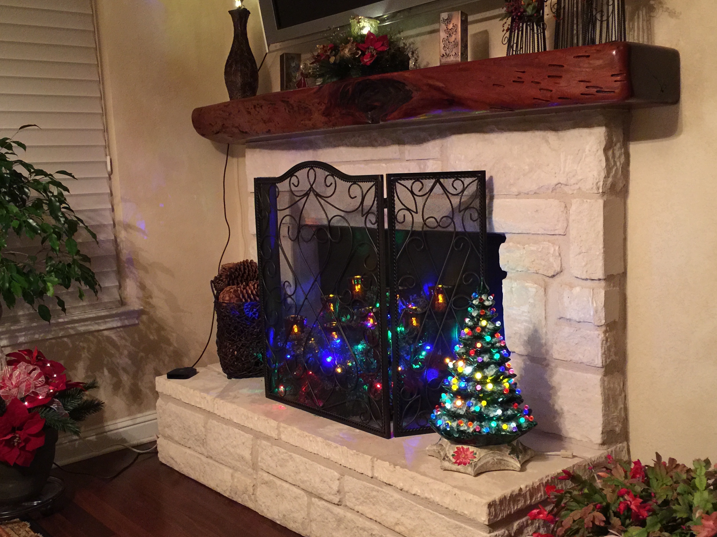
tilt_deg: -6.8
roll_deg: +2.5
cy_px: 278
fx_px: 787
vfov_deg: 37.7
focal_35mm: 38
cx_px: 347
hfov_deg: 49.0
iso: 100
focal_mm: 4.15
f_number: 2.2
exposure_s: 1/4
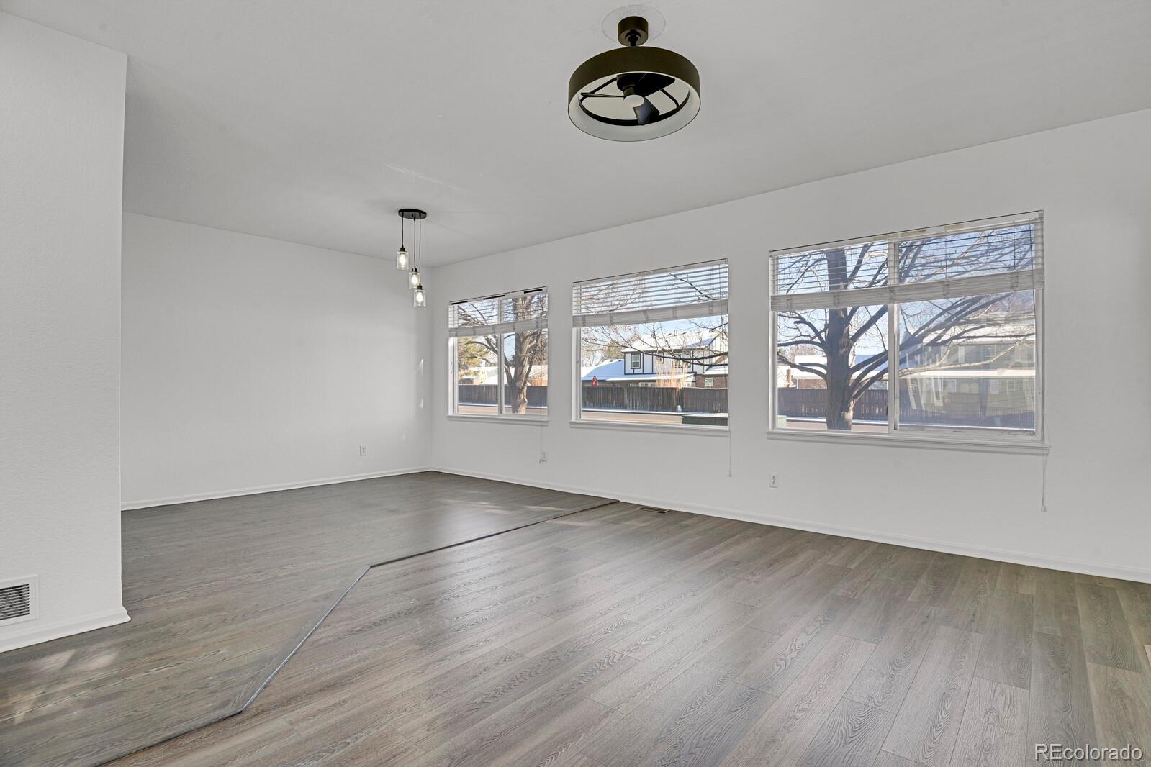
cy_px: 384
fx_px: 543
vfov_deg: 70.4
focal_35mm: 17
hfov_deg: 93.3
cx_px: 576
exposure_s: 1/2
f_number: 8
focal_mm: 17
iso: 250
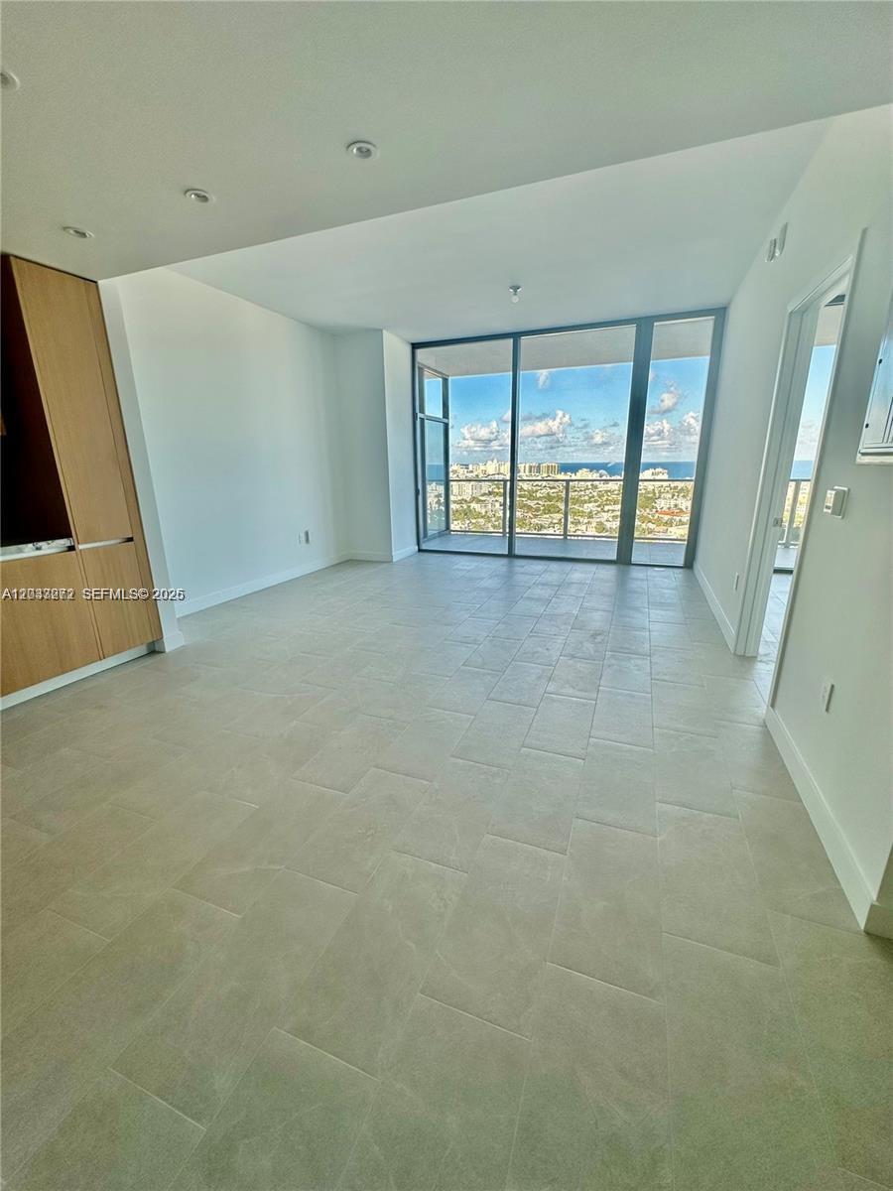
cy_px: 596
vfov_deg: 102.1
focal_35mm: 14
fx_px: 482
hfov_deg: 85.7
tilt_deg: -15.1
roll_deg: +0.2
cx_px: 446
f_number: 2.2
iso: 40
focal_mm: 2.22
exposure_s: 1/197
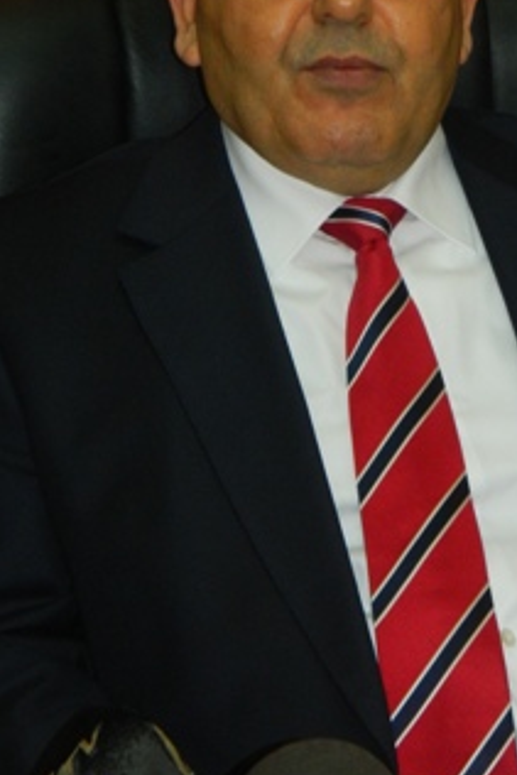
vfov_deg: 9.3
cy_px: 277
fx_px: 4755
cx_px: 368
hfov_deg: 6.2
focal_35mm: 221
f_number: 4.9
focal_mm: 27
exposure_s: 1/60
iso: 320
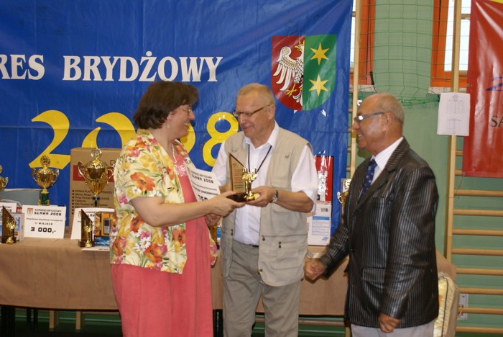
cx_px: 252
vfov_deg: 22.7
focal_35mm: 60
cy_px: 168
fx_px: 839
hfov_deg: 33.4
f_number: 5.6
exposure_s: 1/50
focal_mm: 40
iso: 400
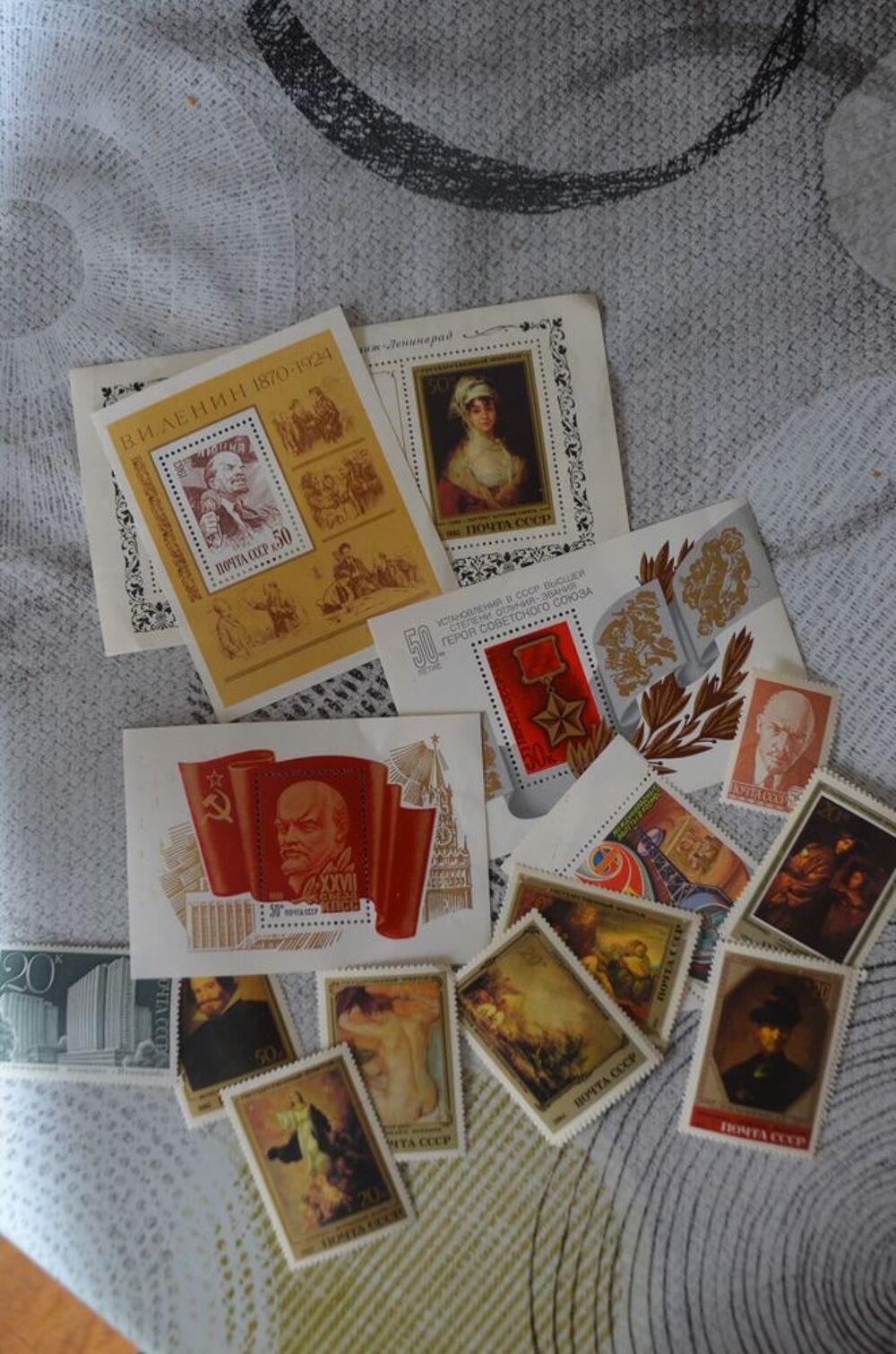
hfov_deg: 36.7
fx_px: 1351
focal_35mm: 36
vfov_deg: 53.2
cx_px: 448
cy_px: 677
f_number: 3.8
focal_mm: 24
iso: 800
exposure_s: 1/60
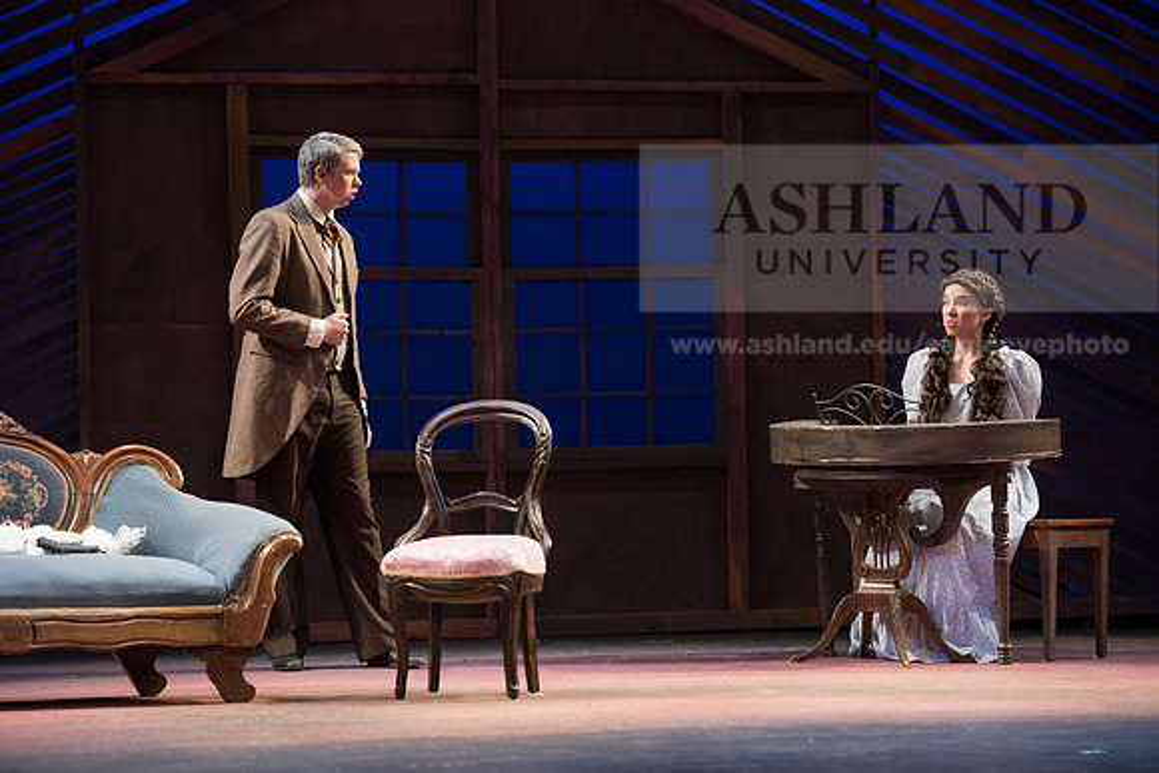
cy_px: 386
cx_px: 580
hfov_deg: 17.1
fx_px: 3864
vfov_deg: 11.4
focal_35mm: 120
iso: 3200
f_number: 3.5
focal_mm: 120
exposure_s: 1/400
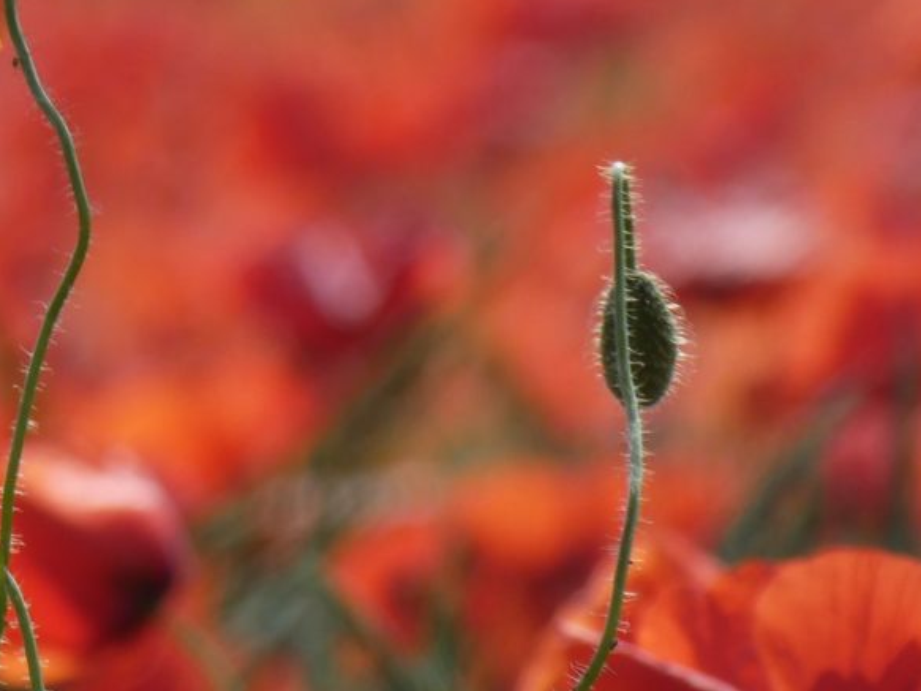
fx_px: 49291
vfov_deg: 0.8
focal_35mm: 1853
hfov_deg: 1.1
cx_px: 220
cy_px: 245
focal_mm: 179.2
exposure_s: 1/500
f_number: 5.6
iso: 80
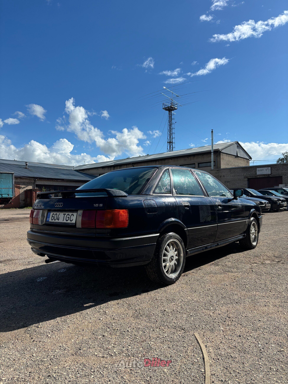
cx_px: 144
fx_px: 288
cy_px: 192
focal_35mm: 26
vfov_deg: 67.3
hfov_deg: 53.1
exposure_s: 1/4425
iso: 50
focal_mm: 5.96
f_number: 1.6
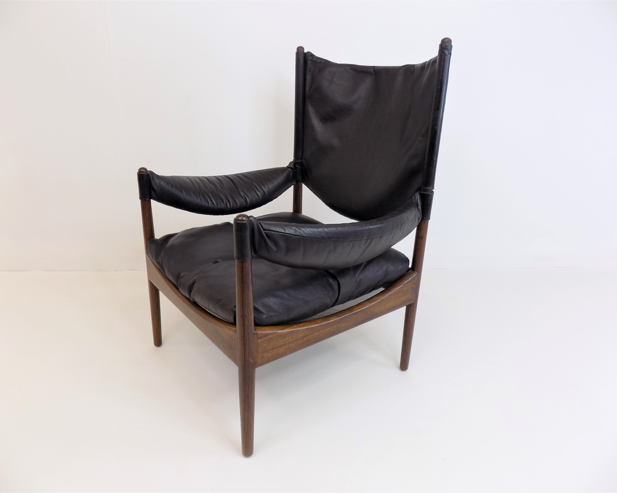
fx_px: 438
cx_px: 303
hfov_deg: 70.3
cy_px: 247
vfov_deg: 58.8
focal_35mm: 24
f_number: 3.1
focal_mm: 4
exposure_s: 1/30
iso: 80
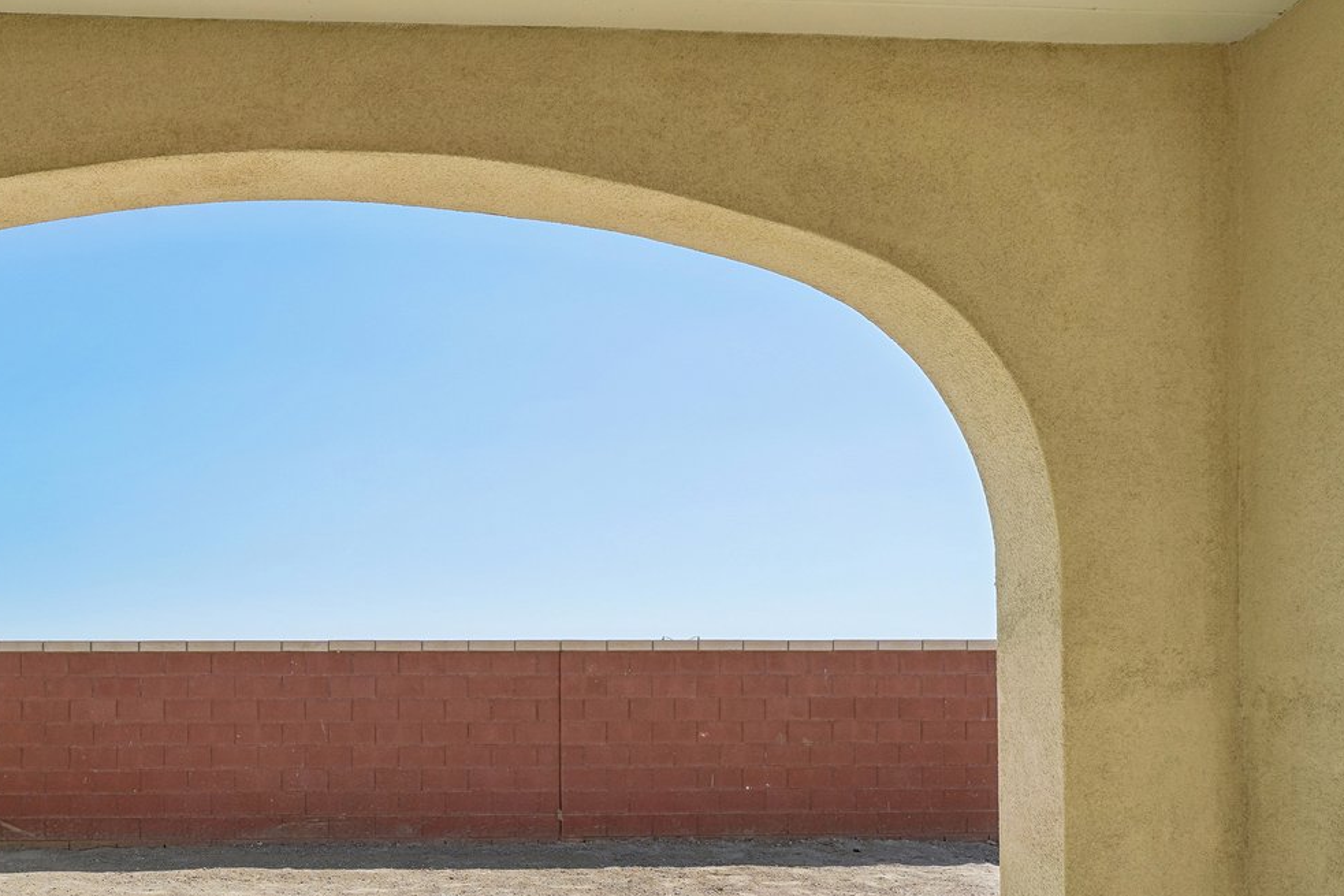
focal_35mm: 25
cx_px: 332
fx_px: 933
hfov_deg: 66.9
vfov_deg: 48.5
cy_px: 712
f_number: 8
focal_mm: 12
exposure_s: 1/400
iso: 100
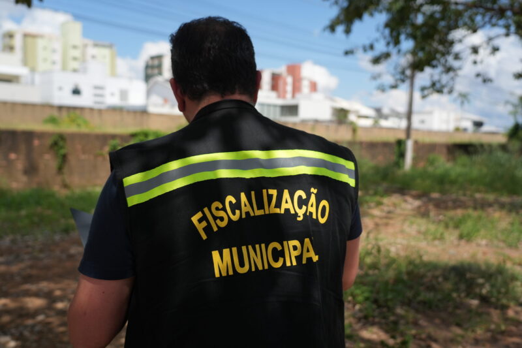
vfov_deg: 40.0
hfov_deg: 57.2
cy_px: 174
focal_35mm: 33
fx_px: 478
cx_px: 261
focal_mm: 33
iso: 200
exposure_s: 1/2000
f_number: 4
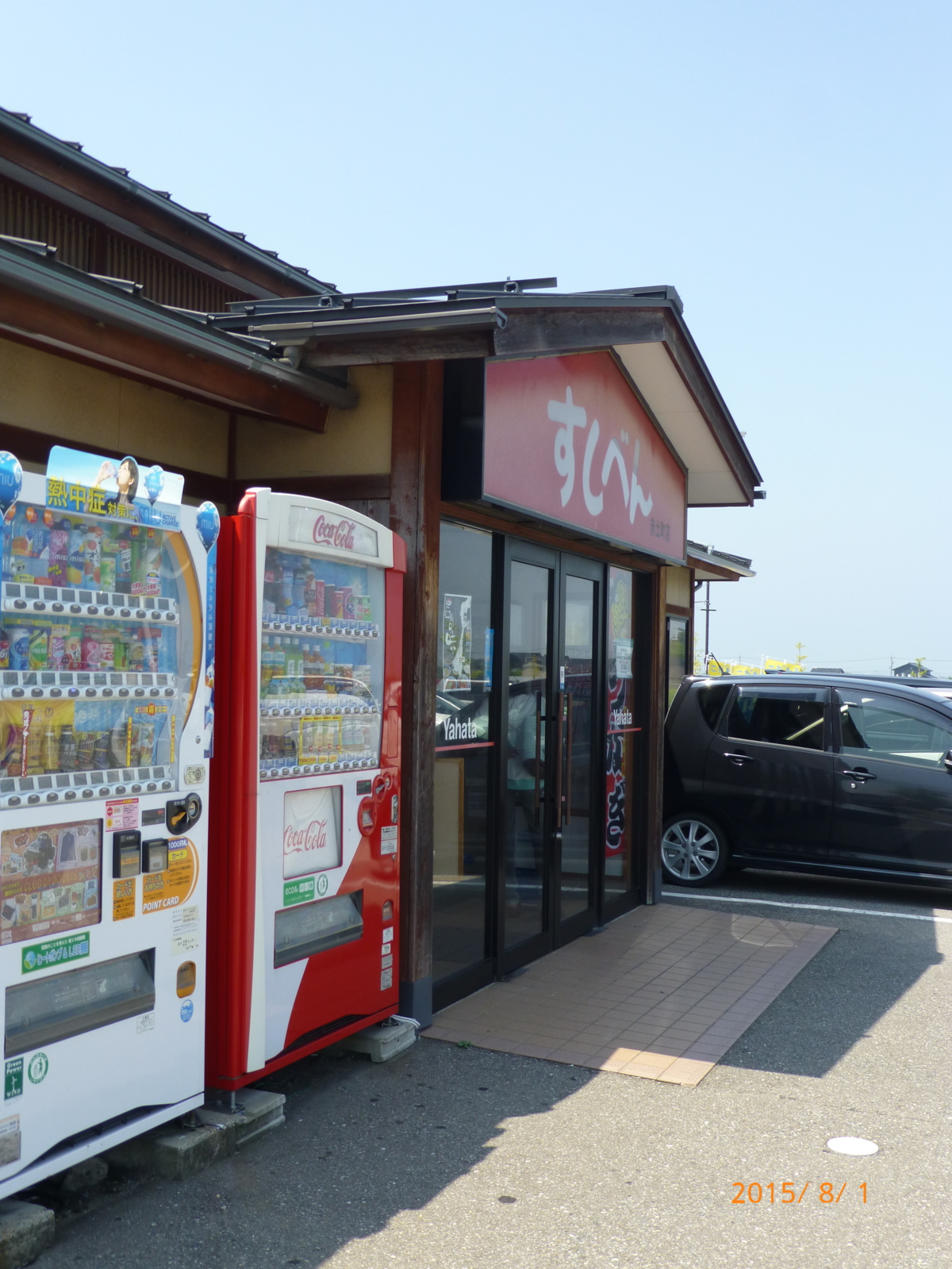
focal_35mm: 39
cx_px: 476
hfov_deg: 36.8
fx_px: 1430
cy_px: 634
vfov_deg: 47.9
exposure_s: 1/500
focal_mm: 6.9
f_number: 3.9
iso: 100
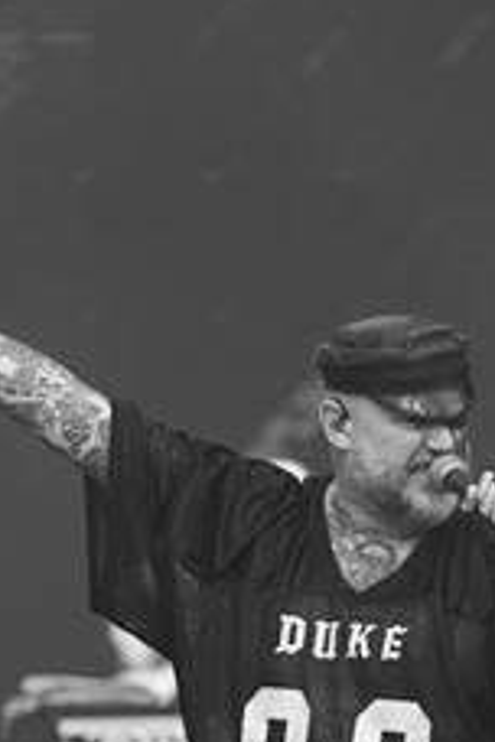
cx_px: 381
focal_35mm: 505
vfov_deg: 4.1
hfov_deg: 2.7
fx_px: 10415
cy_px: 999
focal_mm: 160
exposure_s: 1/800
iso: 500
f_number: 2.8
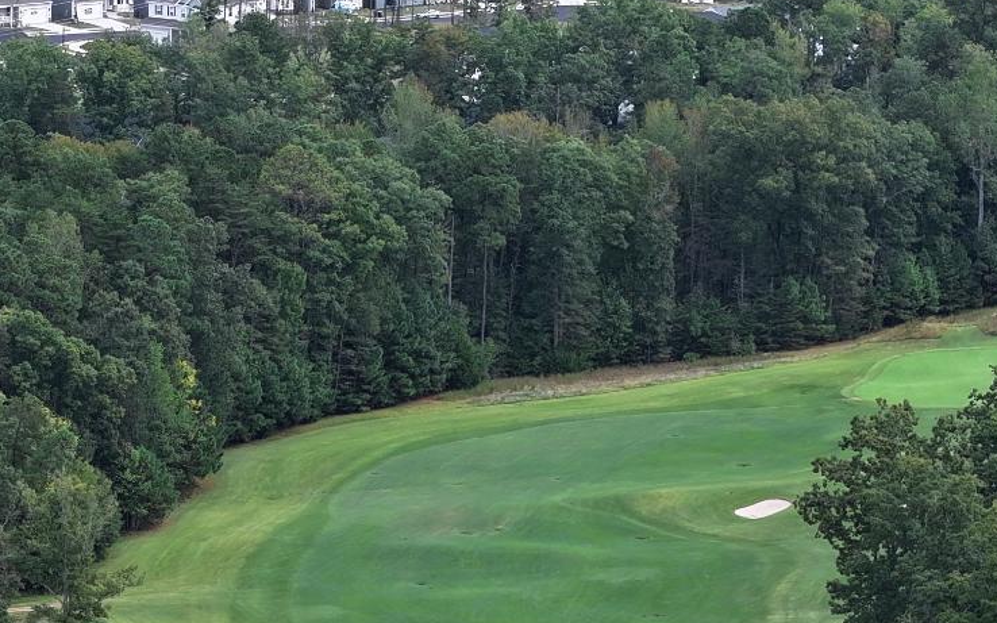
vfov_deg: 6.3
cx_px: 19
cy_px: 980
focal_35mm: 206
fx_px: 5596
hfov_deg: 10.1
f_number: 2.8
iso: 100
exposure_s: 1/500
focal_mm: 19.35
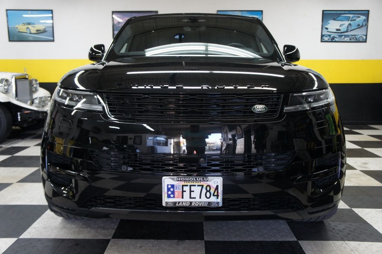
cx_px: 191
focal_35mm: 33
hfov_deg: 57.3
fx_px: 350
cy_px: 127
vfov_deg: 39.9
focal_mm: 22
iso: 400
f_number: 4
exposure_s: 1/40
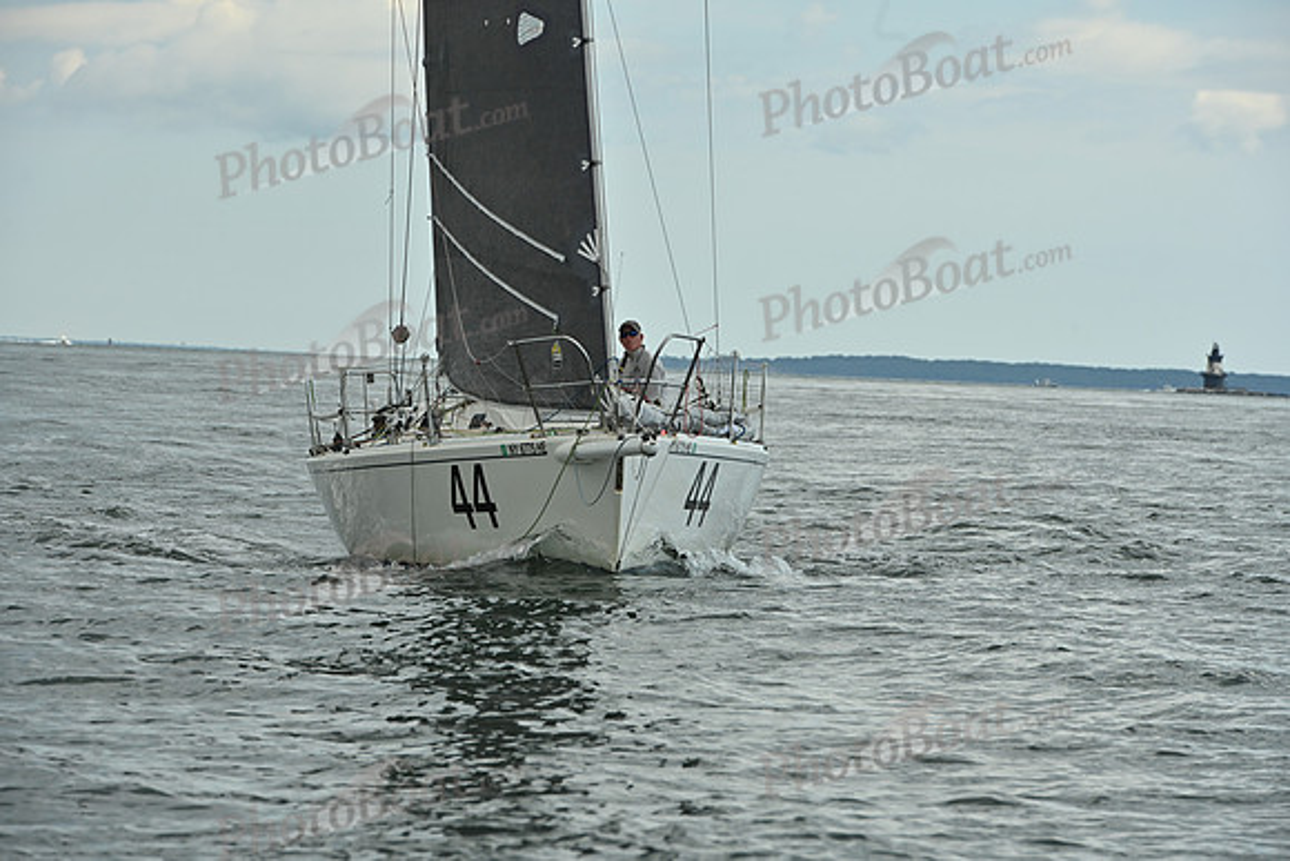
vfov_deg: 6.9
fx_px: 7168
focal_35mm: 200
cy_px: 430
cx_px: 645
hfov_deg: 10.3
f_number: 10
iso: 250
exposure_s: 1/640
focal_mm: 200
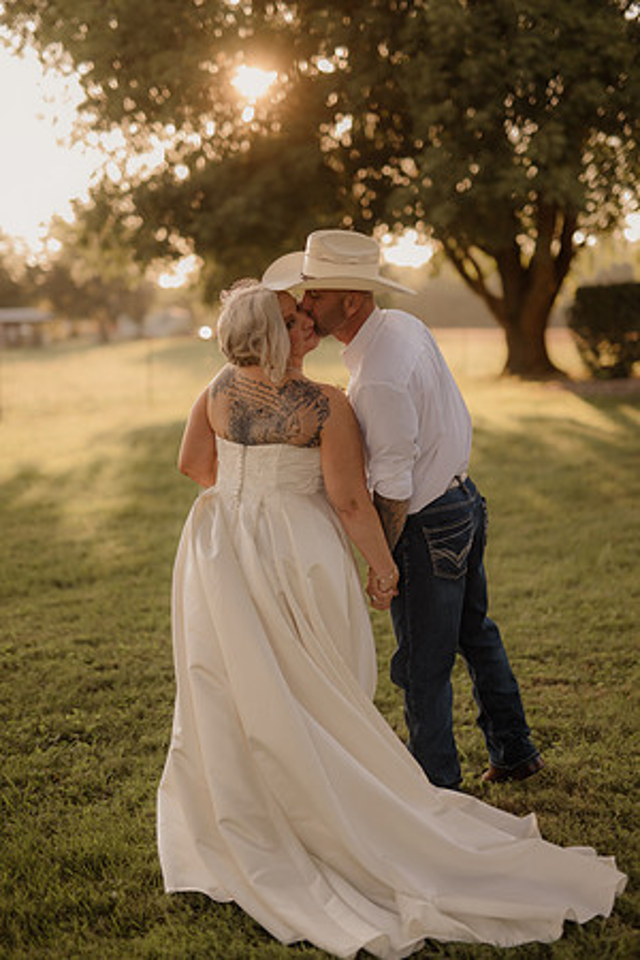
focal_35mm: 50
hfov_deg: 27.0
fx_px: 1333
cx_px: 320
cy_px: 480
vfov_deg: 39.6
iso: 200
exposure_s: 1/640
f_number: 2.8
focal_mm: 50
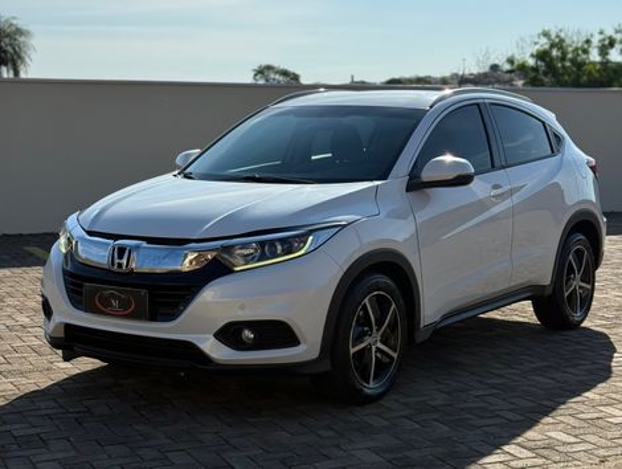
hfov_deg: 39.6
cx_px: 311
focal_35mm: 48
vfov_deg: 30.3
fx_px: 864
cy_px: 234
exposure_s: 1/7874
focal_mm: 6.76
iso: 100
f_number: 1.78
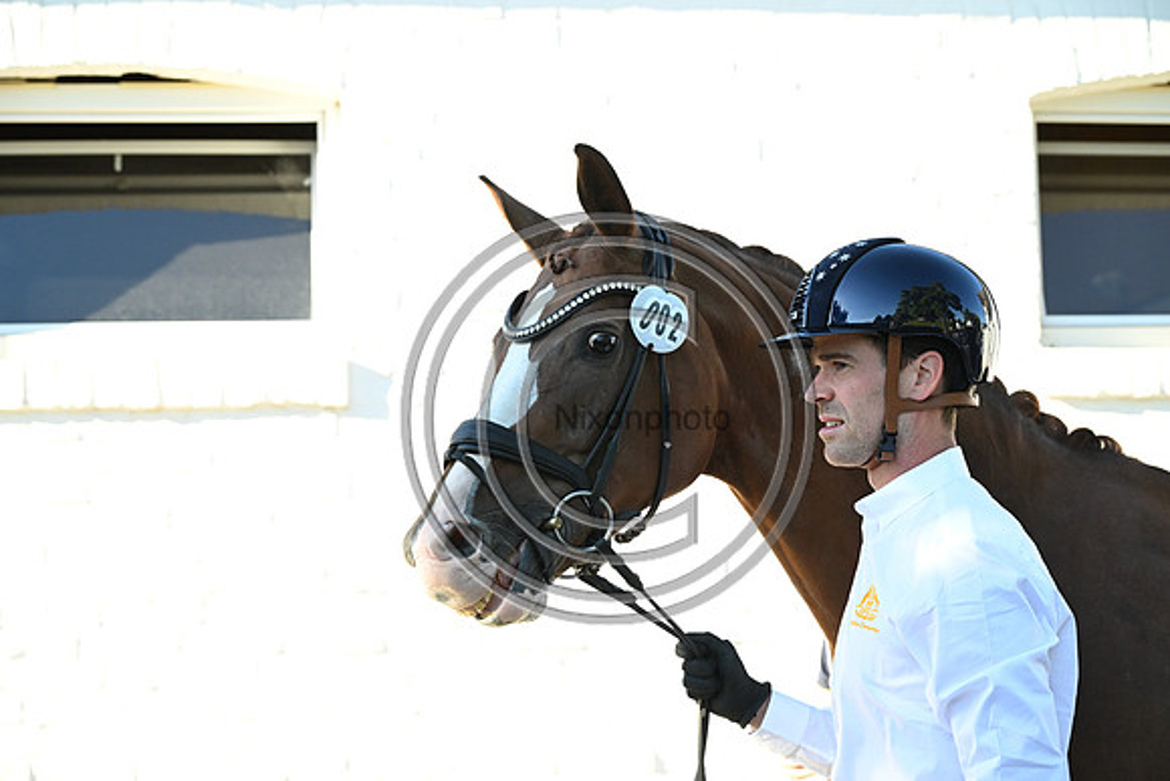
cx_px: 585
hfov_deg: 30.1
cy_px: 390
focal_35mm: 67
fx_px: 2178
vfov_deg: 20.3
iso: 2000
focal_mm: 67
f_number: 5
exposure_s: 1/1600
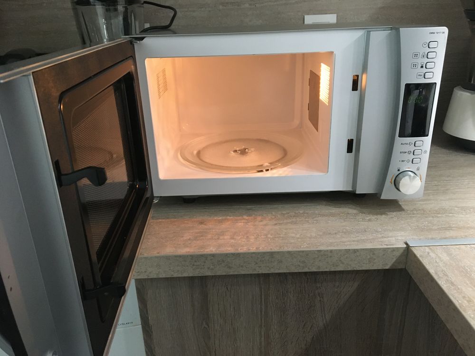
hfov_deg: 61.7
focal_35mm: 29
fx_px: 398
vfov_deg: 48.2
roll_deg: +0.7
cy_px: 178
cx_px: 238
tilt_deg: -23.3
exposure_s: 1/33
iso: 250
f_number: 2.2
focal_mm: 4.15
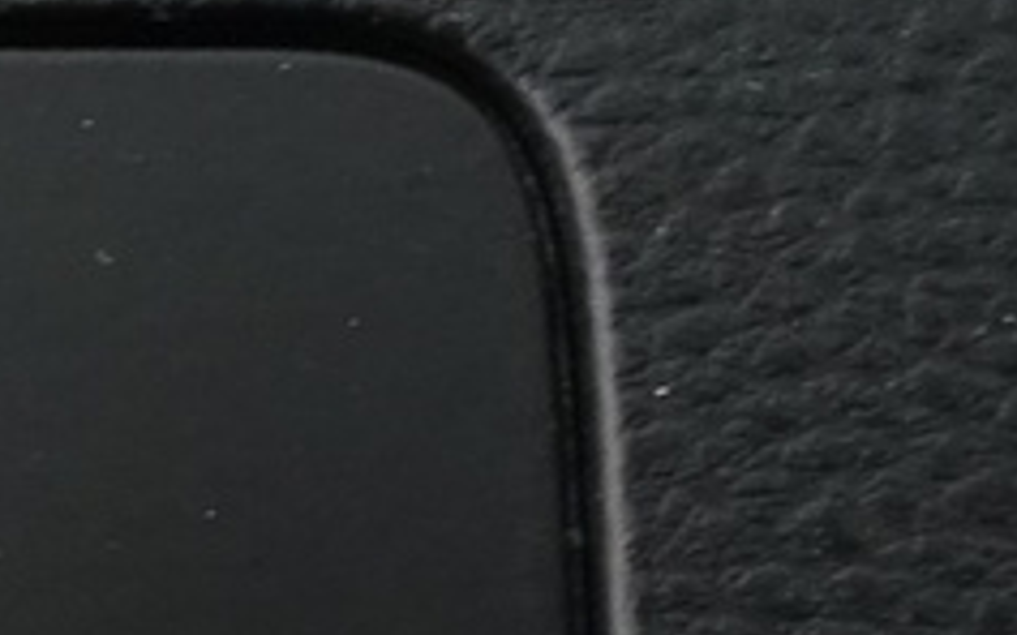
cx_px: -1369
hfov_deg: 10.8
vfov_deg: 7.8
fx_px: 4628
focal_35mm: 167
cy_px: 811
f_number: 2.5
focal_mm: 8.8
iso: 1000
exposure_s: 1/30
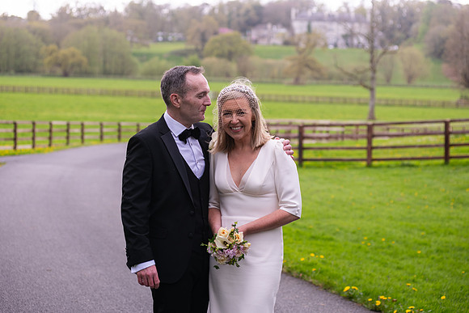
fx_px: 1042
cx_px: 234
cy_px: 156
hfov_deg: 25.4
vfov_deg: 17.1
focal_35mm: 80
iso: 100
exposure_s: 1/160
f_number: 3.5
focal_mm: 80
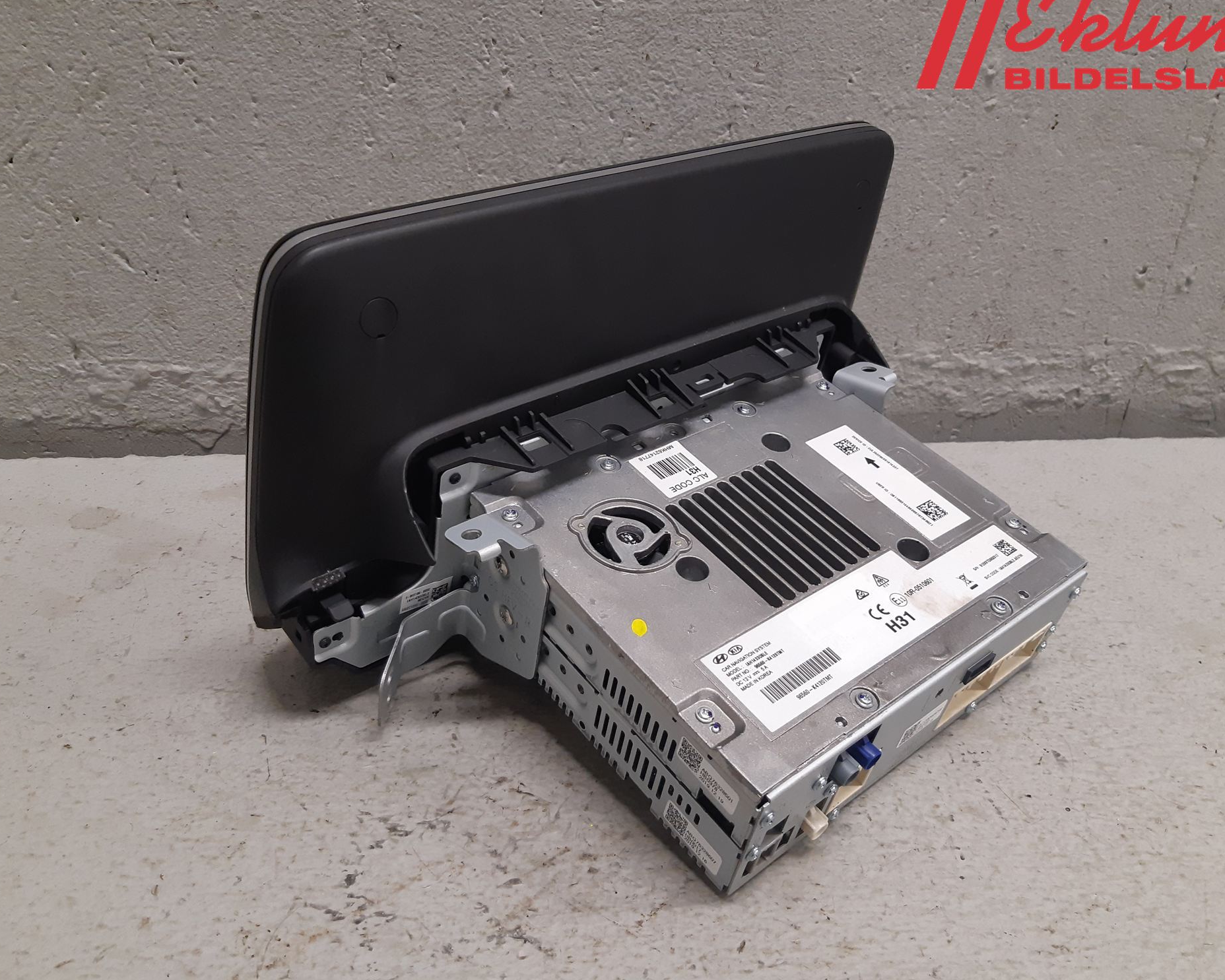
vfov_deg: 51.5
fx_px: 1015
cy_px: 484
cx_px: 646
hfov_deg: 62.2
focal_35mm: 28
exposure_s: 1/50
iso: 160
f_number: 1.7
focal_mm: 3.93
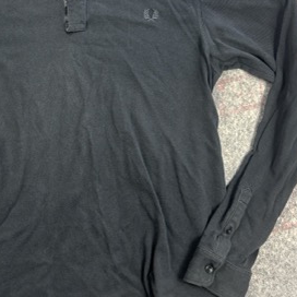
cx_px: 64
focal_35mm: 50
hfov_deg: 33.2
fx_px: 485
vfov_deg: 33.9
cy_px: 114
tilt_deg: -63.3
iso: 160
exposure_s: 1/100
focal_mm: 6.76
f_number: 1.78
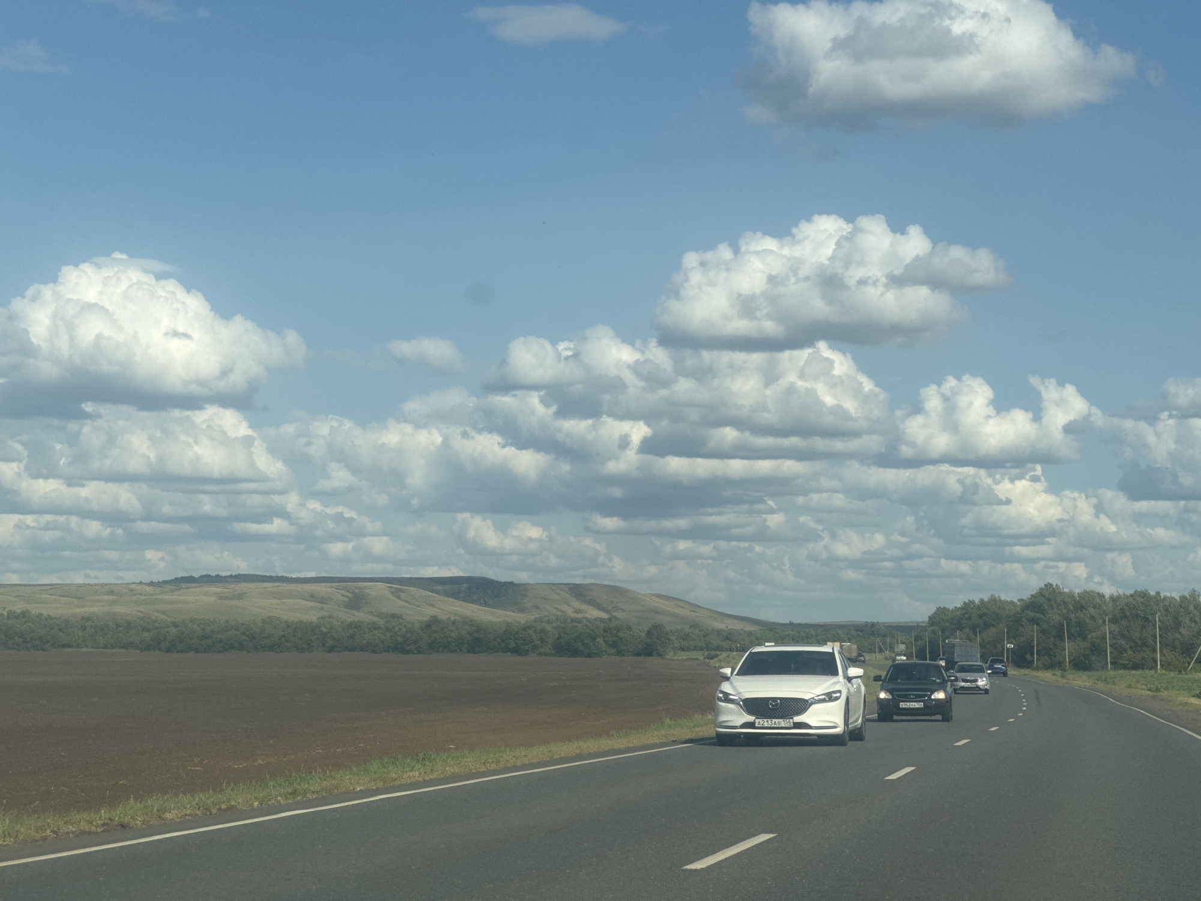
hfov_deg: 25.3
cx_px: 600
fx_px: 2672
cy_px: 450
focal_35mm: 77
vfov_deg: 19.1
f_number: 2.8
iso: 25
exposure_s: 1/1167
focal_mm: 9
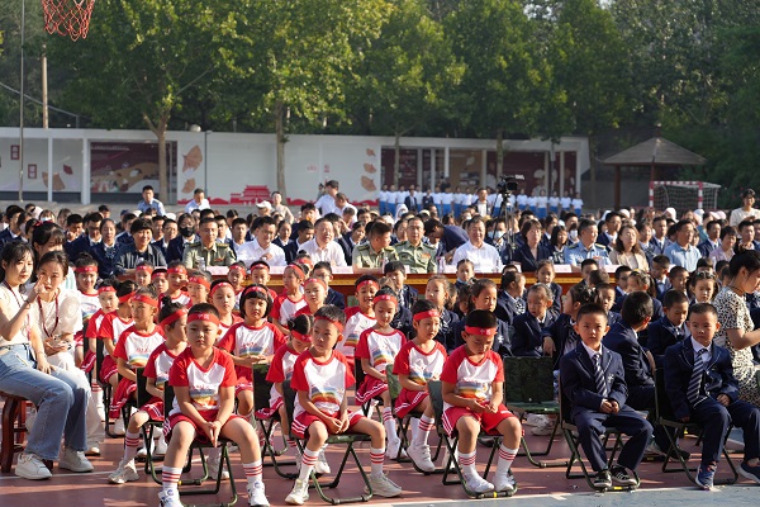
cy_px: 254
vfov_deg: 19.5
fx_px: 1478
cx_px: 380
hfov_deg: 28.8
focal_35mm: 70
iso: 100
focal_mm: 70
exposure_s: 1/320
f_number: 4.5
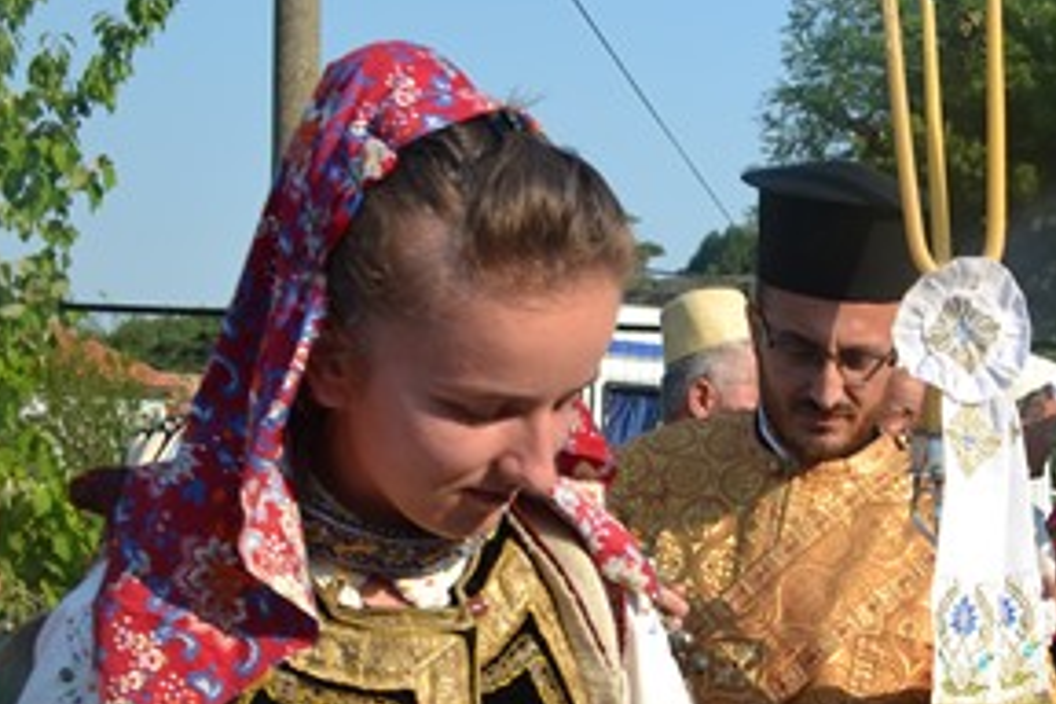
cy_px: 750
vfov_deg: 21.6
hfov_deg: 30.8
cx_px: 1074
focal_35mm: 60
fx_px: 1760
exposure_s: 1/200
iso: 100
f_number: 7.1
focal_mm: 18
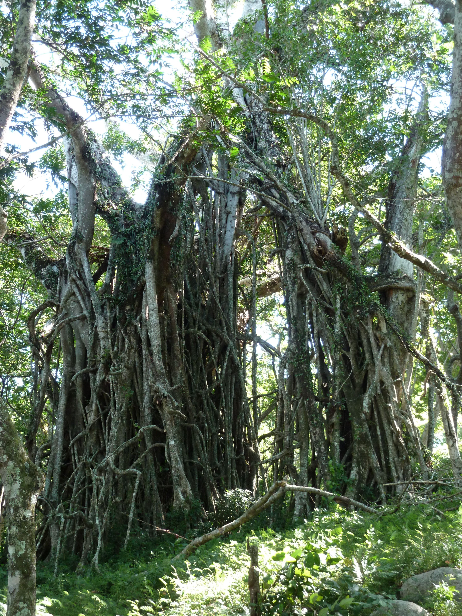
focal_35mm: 52
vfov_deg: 36.8
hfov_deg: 28.0
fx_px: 925
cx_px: 231
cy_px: 308
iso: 160
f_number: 3.8
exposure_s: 1/40
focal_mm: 8.5
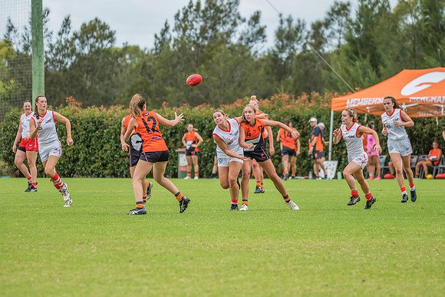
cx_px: 218
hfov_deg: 7.7
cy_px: 147
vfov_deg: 5.1
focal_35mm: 268
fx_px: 3311
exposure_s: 1/1600
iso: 1000
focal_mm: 260
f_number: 7.1
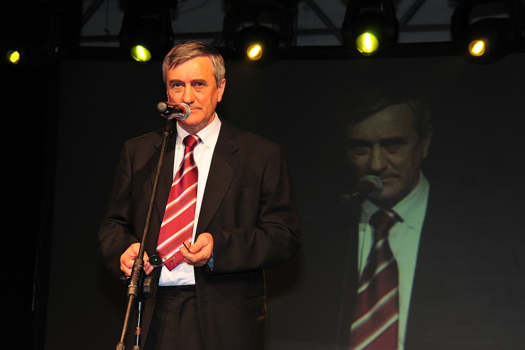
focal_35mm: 73
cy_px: 174
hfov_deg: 27.7
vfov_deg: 18.7
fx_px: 1065
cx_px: 263
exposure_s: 1/60
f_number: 5.6
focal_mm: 48
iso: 400
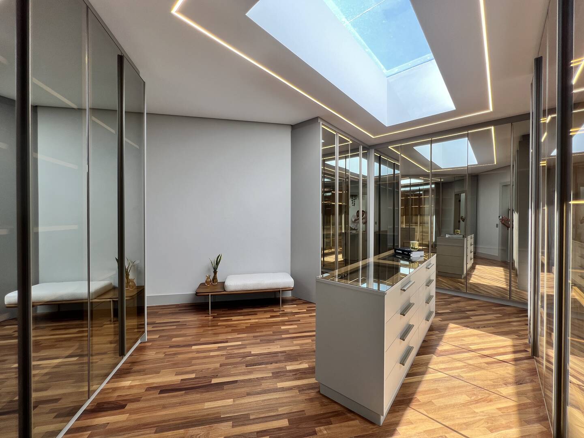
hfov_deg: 106.2
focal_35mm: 13
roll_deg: -0.1
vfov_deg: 89.9
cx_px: 292
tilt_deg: -1.5
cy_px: 219
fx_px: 219
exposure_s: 1/142
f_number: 1.8
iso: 32
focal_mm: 1.57
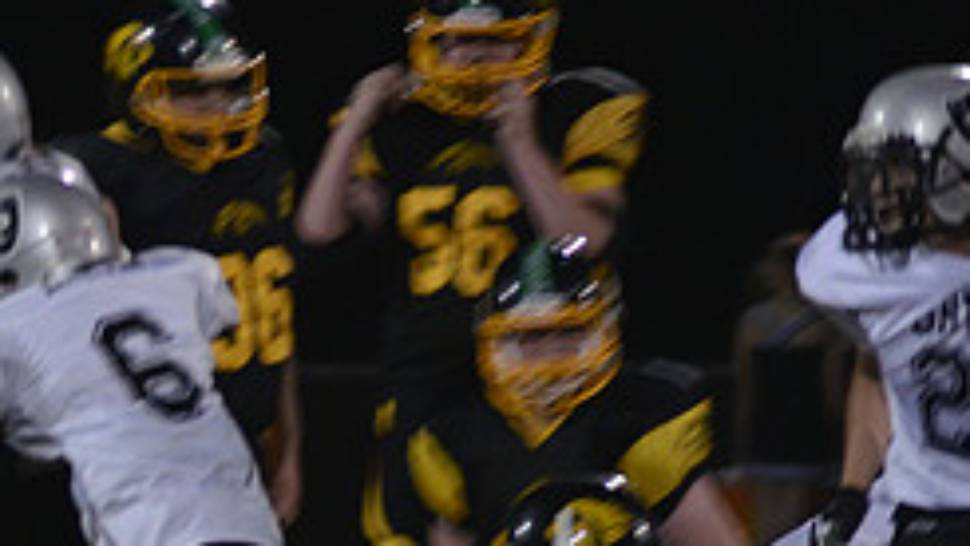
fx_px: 19091
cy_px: 514
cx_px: -28
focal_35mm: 742
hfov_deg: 2.9
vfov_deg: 1.6
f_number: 5.6
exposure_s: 1/100
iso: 1600
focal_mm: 200
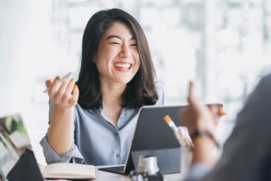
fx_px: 798
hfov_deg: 19.3
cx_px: 140
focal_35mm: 106
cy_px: 101
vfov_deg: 12.9
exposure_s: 1/125
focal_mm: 56
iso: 400
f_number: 1.4
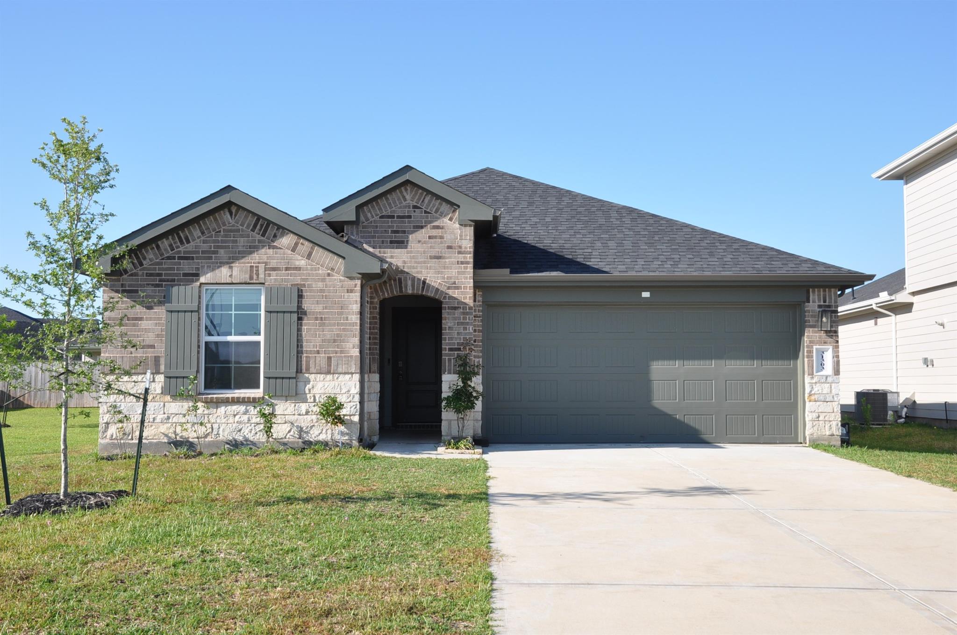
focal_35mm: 39
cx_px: 478
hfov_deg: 49.6
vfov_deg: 34.1
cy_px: 318
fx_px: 1035
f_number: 8
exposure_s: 1/250
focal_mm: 26
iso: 200
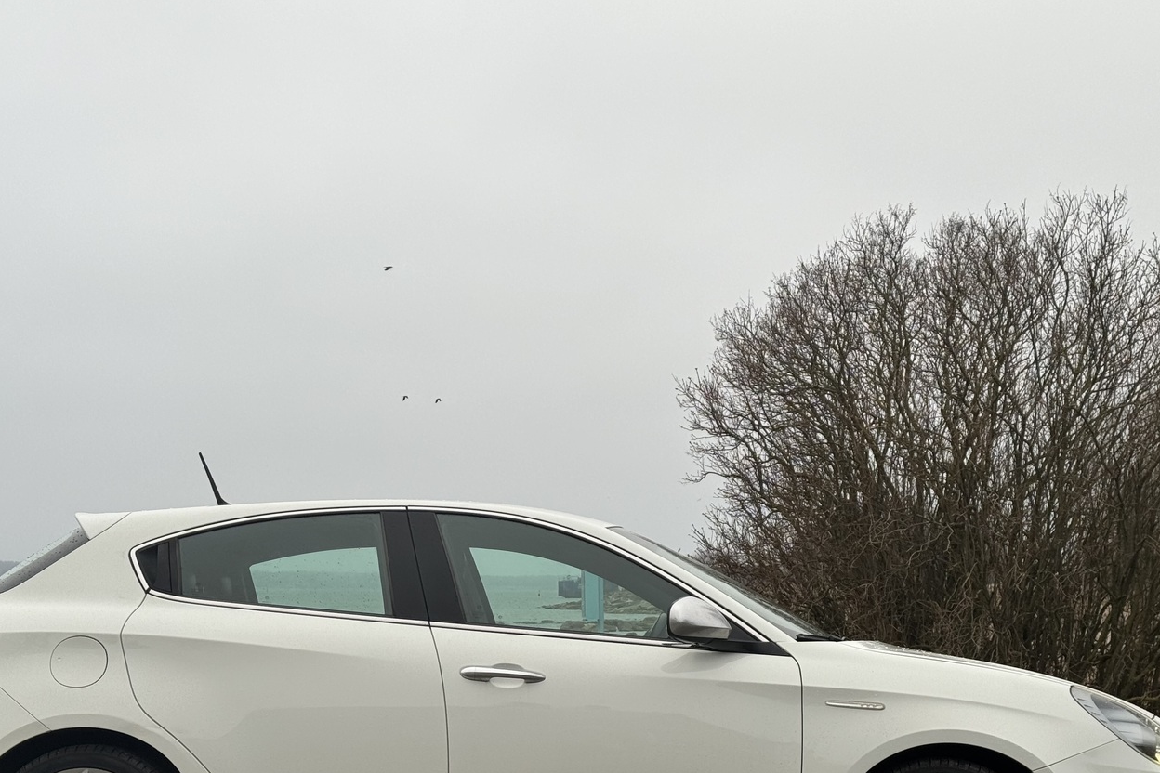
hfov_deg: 31.4
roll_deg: -0.5
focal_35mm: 64
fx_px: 2062
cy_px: 544
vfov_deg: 21.1
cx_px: 542
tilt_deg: +0.9
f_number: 1.78
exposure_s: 1/233
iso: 64
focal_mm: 6.86
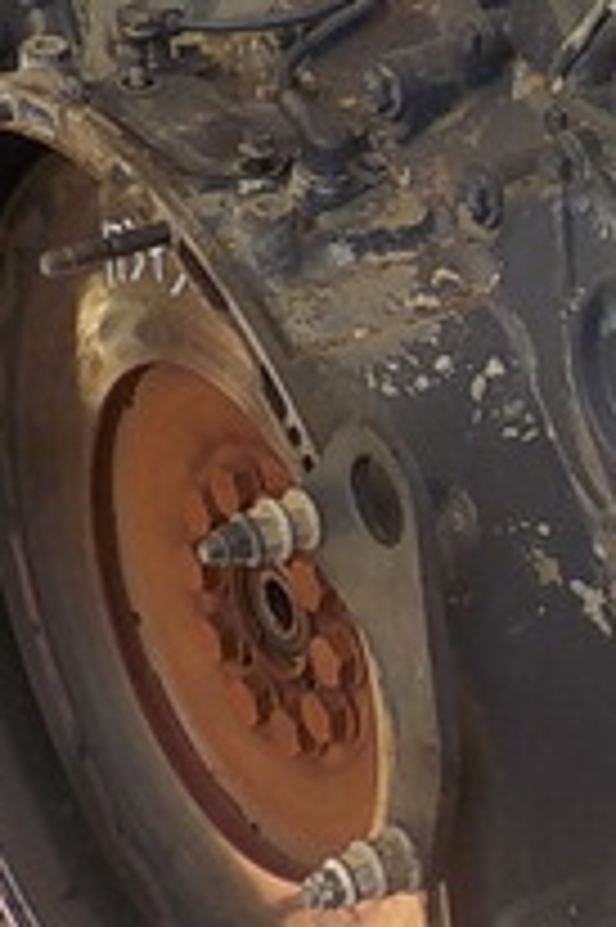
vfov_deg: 20.5
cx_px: 1120
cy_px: 36
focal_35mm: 97
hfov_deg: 12.8
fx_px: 2494
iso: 125
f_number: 3.3
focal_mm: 4.1
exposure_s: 1/100
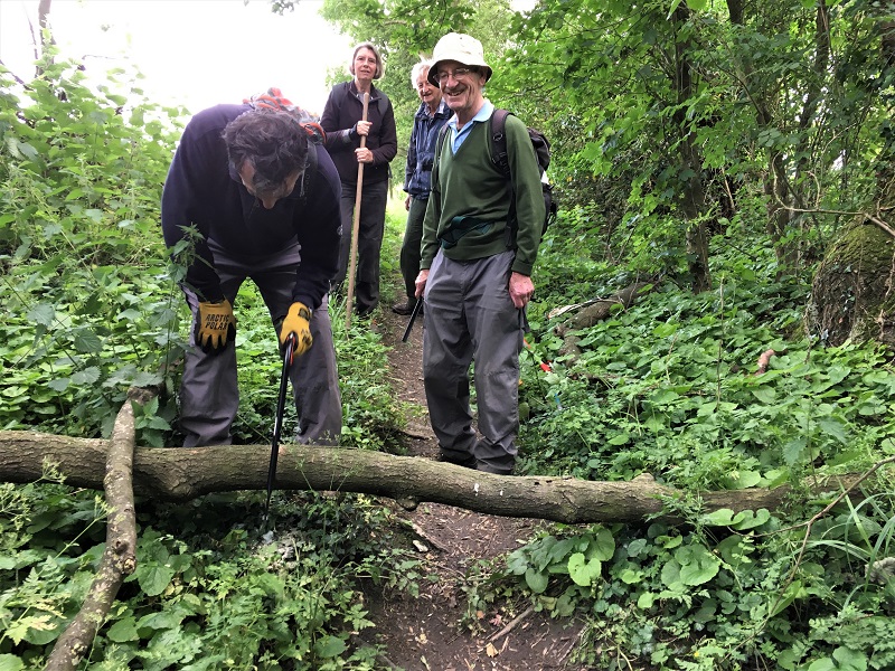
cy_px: 336
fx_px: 750
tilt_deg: -6.3
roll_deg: -3.0
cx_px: 448
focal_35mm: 29
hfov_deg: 61.7
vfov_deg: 48.2
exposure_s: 1/33
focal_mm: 4.15
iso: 32
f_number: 2.2
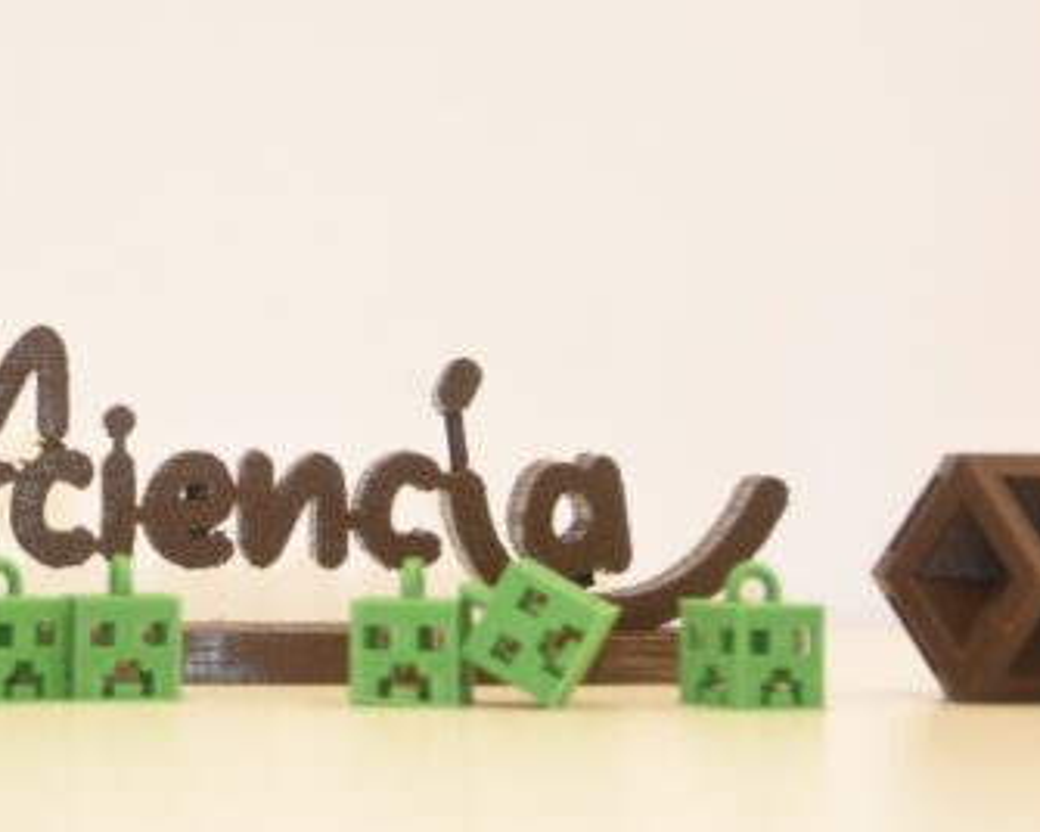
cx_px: 239
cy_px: 362
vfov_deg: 10.4
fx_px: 4552
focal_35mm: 148
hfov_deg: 13.0
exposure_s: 1/8
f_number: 5
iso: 100
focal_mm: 55
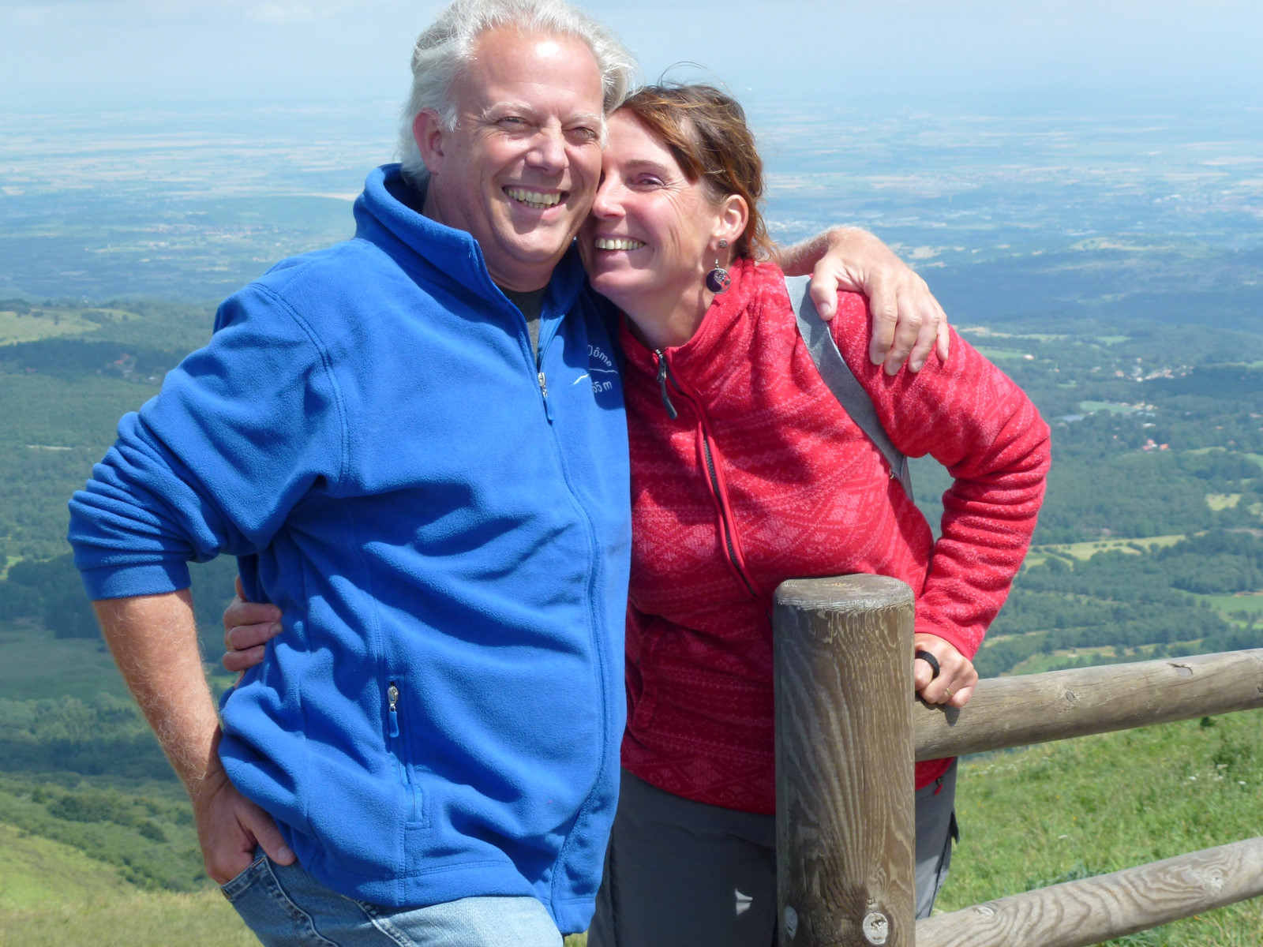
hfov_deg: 27.4
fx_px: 2591
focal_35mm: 71
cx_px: 632
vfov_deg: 20.7
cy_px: 474
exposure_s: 1/400
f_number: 4.7
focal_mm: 12.7
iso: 100
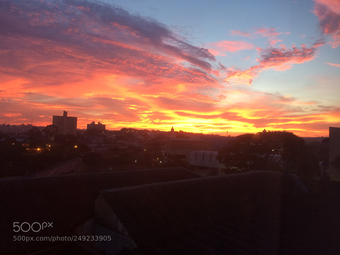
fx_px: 285
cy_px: 128
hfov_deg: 61.7
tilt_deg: -0.7
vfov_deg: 48.2
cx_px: 170
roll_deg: -0.7
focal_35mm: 29
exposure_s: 1/30
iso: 64
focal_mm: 4.15
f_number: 2.2
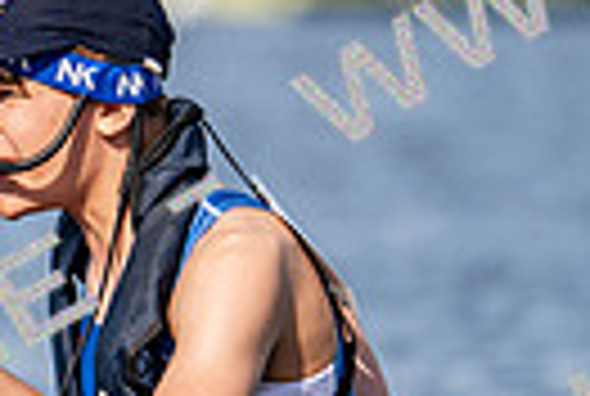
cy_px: 218
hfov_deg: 1.2
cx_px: -36
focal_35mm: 1766
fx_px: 29009
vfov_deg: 0.8
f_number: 4.5
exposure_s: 1/2500
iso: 250
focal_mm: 400
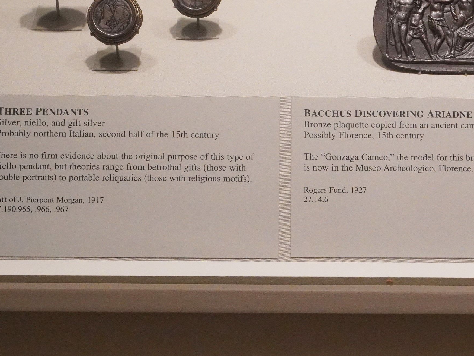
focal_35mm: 44
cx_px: 239
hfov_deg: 42.9
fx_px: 602
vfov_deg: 32.9
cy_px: 176
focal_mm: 40
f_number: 13
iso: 8000
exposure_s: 1/100
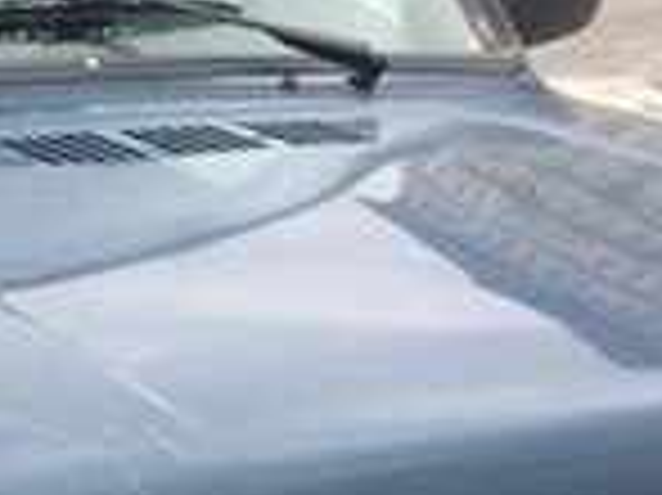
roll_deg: +3.9
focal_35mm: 130
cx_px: 5
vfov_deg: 11.1
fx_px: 2484
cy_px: 632
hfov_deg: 14.9
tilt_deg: -19.7
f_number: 2.2
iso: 32
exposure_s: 1/100
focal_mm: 4.15
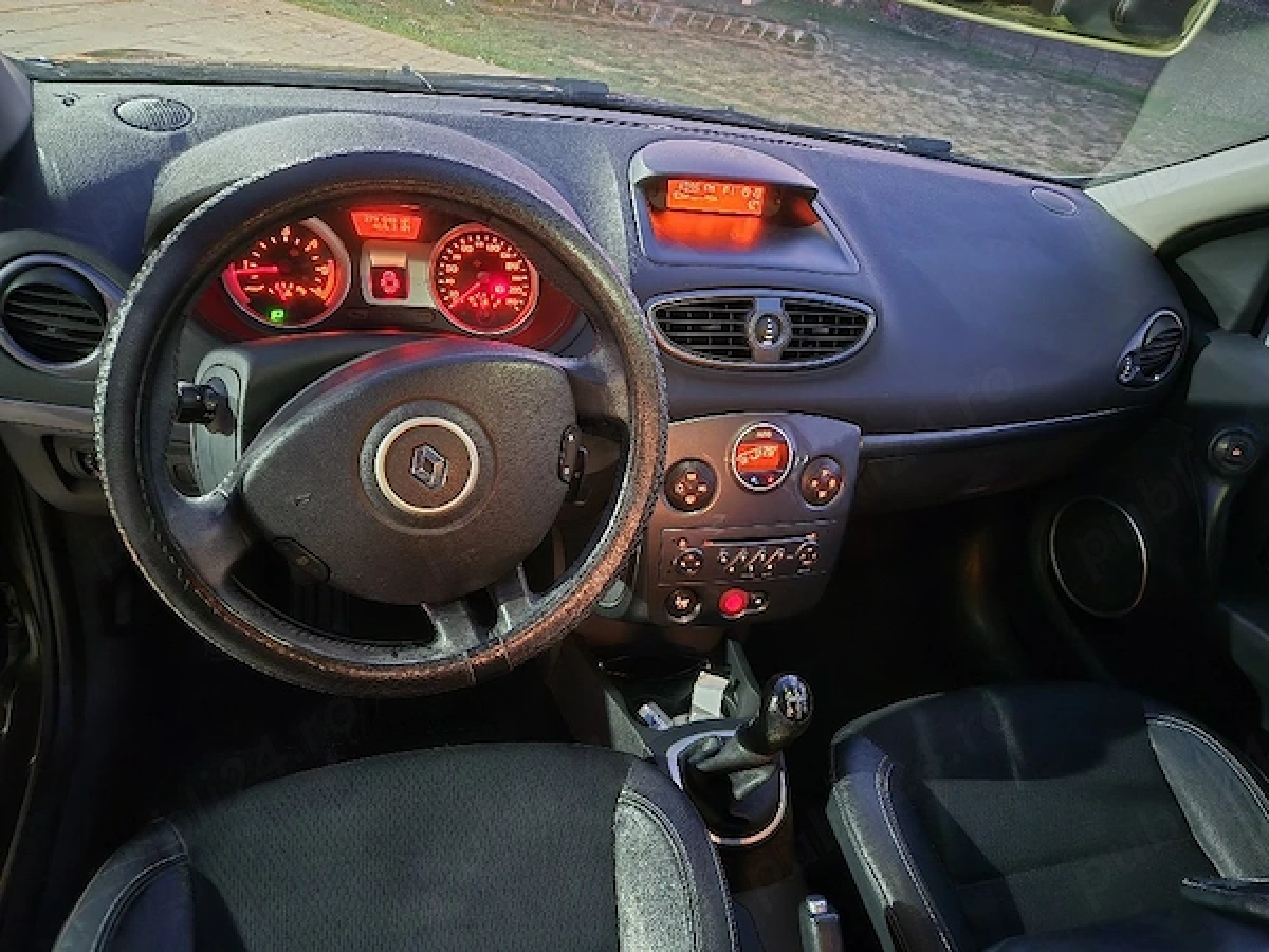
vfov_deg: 58.9
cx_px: 634
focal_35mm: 23
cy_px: 476
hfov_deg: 73.9
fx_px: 843
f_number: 1.8
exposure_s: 1/16.7
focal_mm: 5.4
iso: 3200
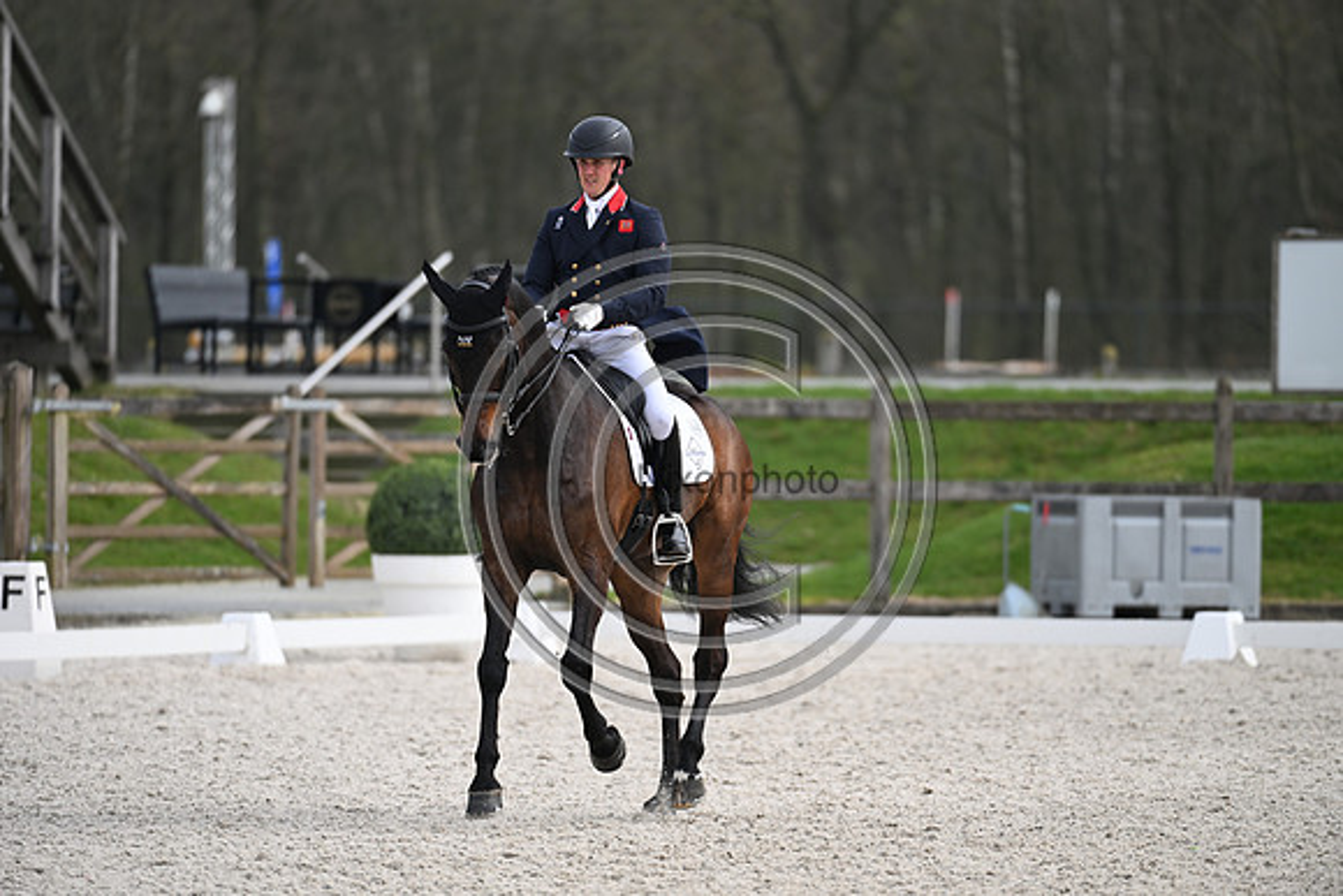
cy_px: 448
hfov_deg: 5.4
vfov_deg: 3.6
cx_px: 672
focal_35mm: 380
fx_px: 14179
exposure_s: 1/1250
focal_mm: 380
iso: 320
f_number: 4.5
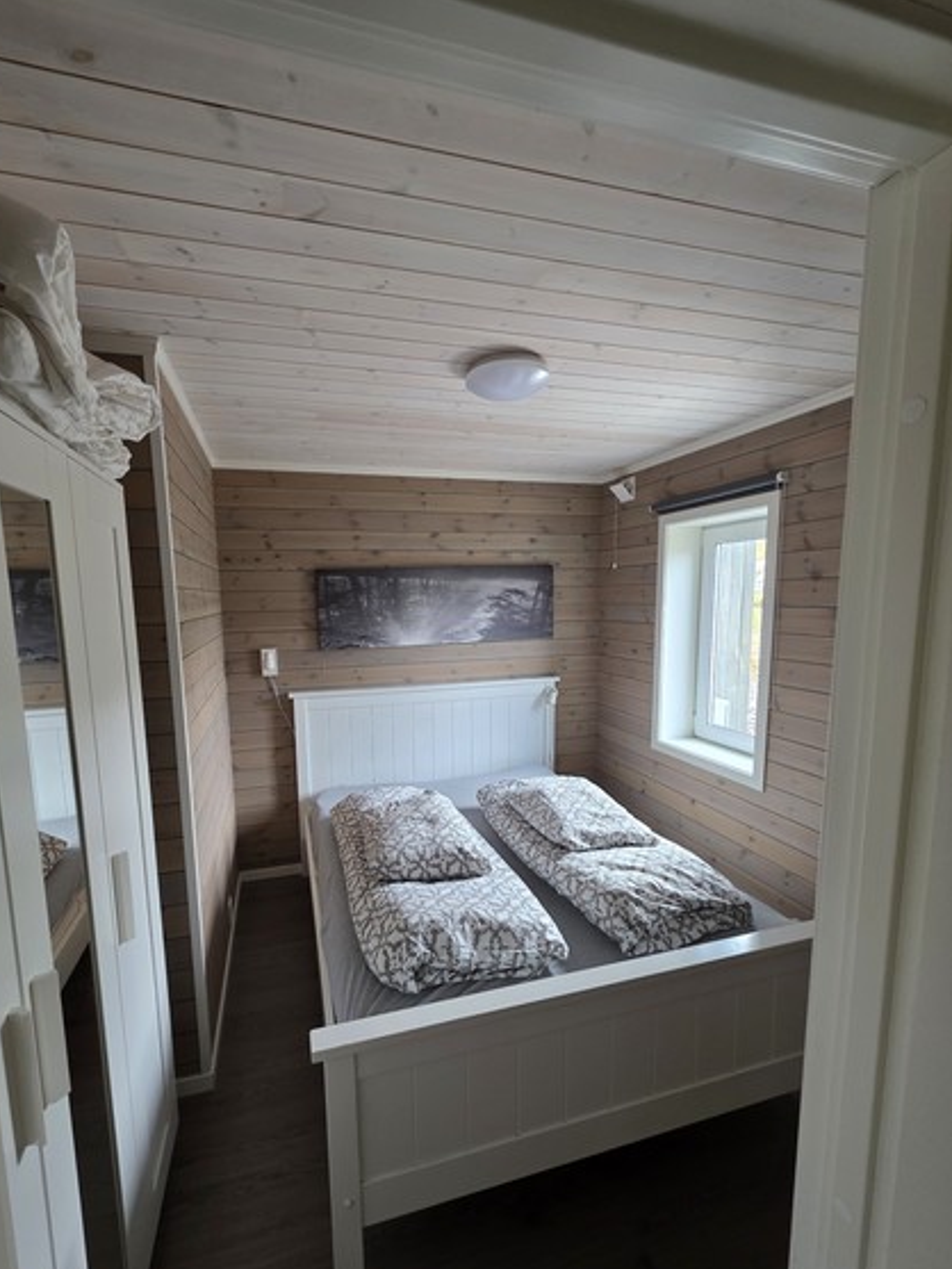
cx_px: 442
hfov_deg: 85.6
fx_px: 513
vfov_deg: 101.9
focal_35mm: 14
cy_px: 674
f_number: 1.9
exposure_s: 1/50
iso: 160
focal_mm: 2.2
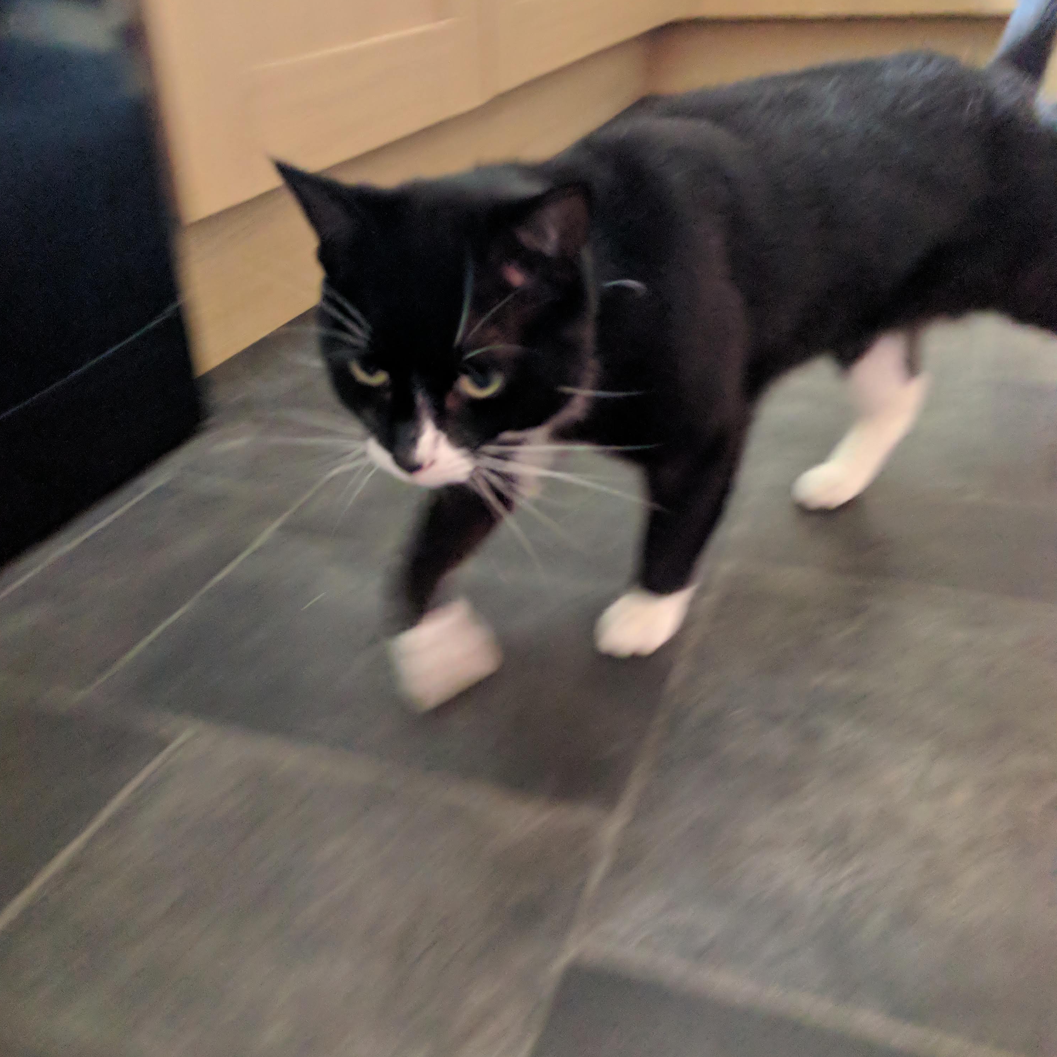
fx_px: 1071
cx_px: 525
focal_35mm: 31
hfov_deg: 52.5
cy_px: 517
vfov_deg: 52.5
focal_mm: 4.67
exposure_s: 1/37.8
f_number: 2
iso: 1981
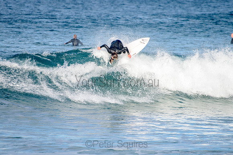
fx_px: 3970
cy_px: 75
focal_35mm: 613
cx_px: 120
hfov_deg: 3.4
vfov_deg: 2.2
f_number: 5.6
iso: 280
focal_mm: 500
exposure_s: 1/2000
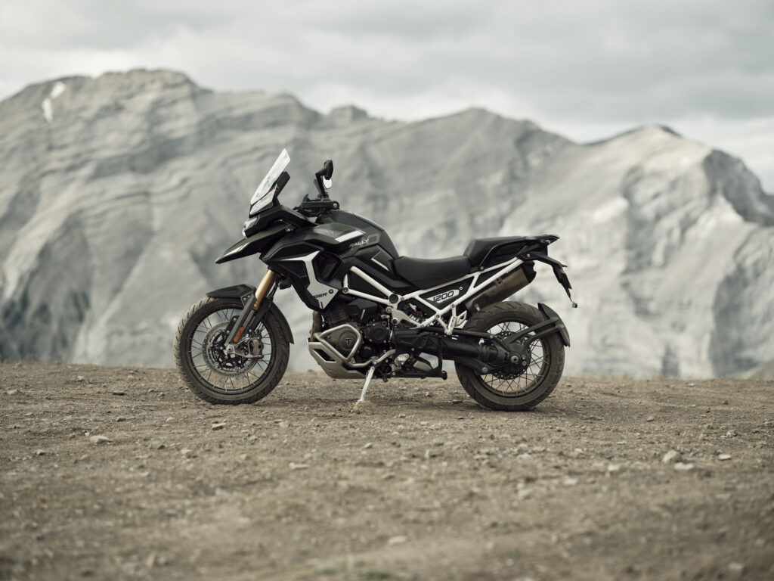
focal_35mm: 87
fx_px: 1945
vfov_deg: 17.0
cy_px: 290
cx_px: 387
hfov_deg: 22.5
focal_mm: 110
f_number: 2.8
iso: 100
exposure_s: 1/320
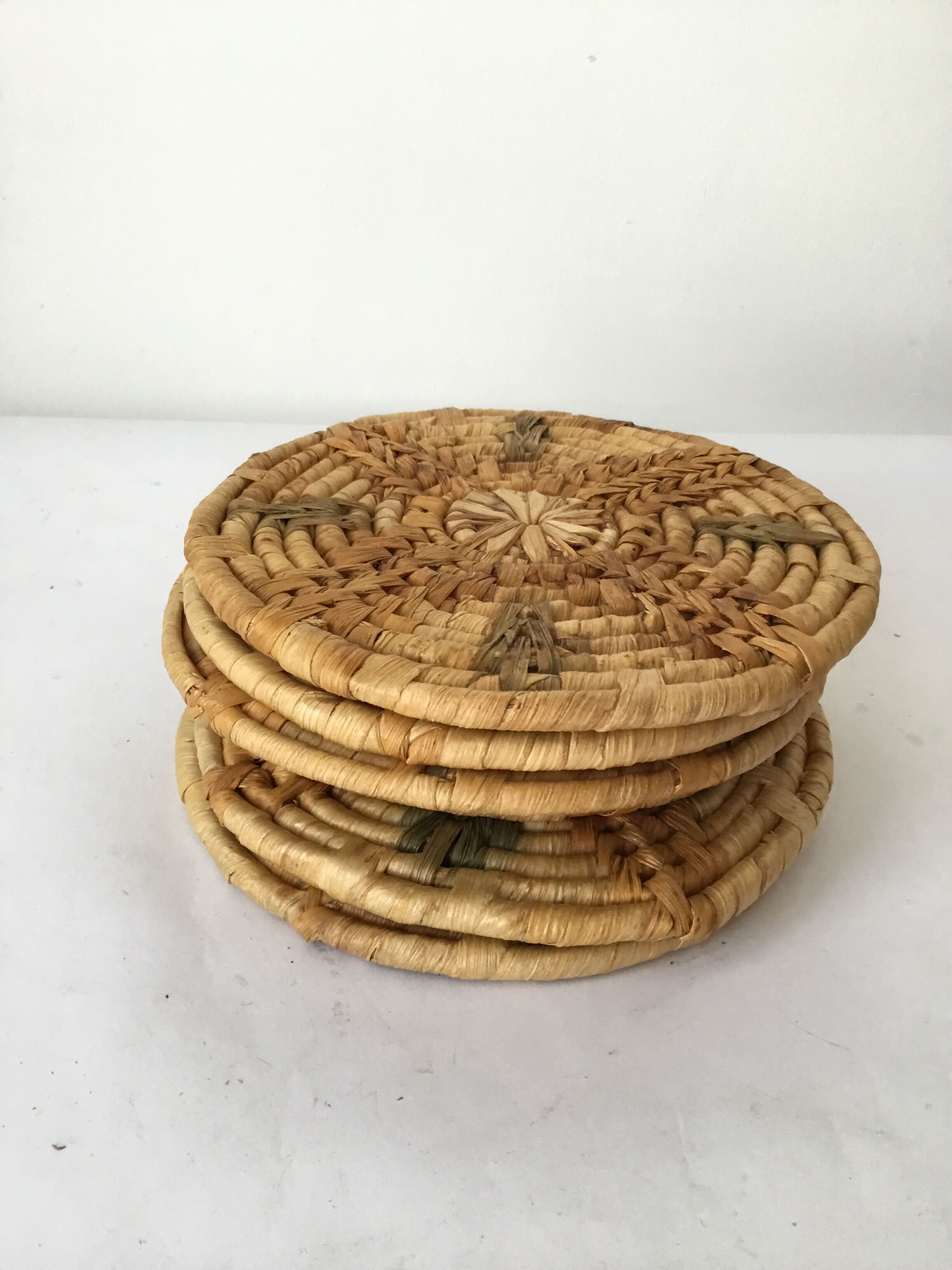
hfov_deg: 45.4
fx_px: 1137
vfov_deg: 58.4
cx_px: 476
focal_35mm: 31
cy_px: 635
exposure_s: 1/33
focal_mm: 3.3
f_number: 2.4
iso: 50
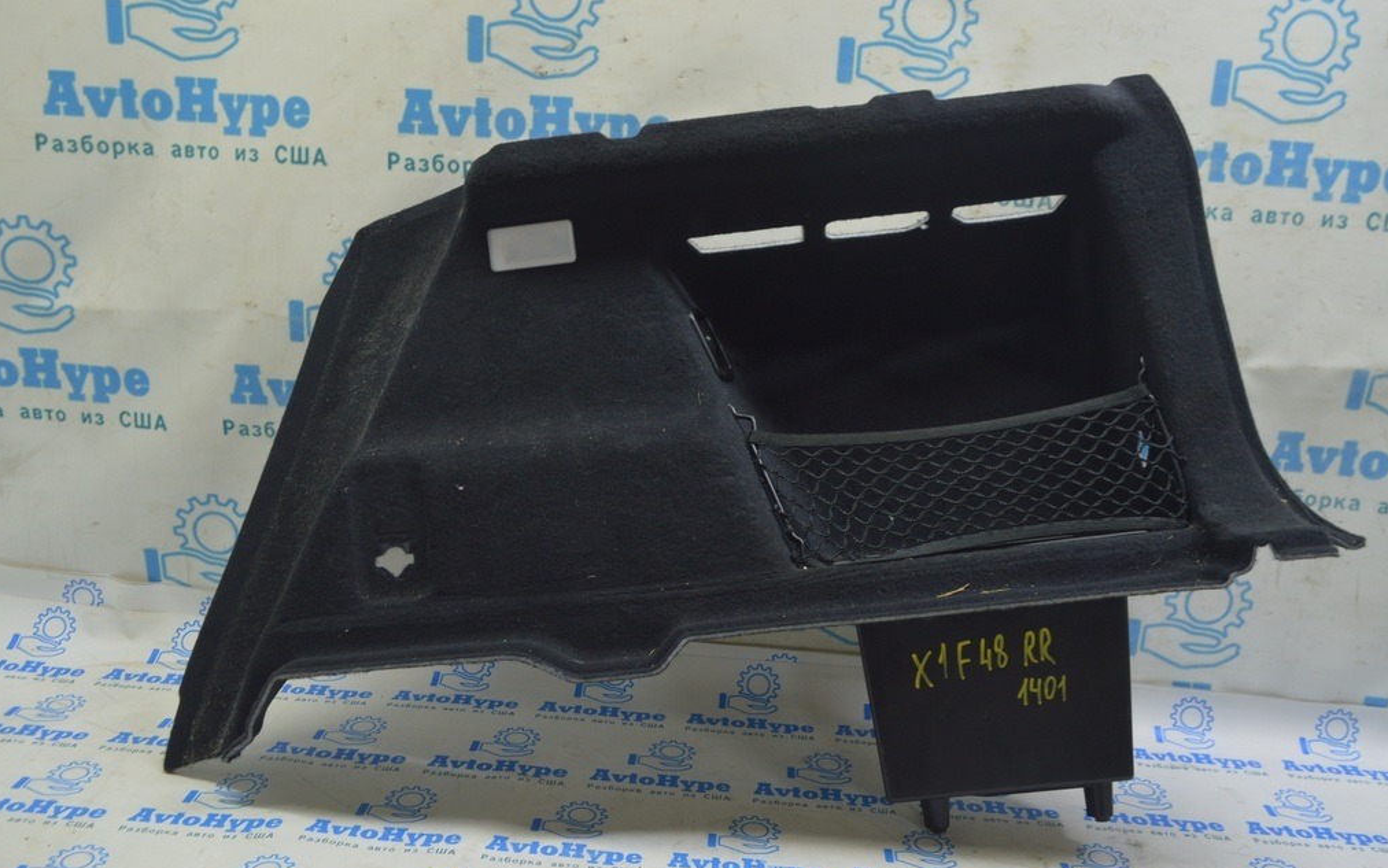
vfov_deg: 37.3
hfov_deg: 56.7
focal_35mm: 34
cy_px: 456
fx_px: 1286
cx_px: 689
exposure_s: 1/20
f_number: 5.6
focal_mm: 22
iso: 400
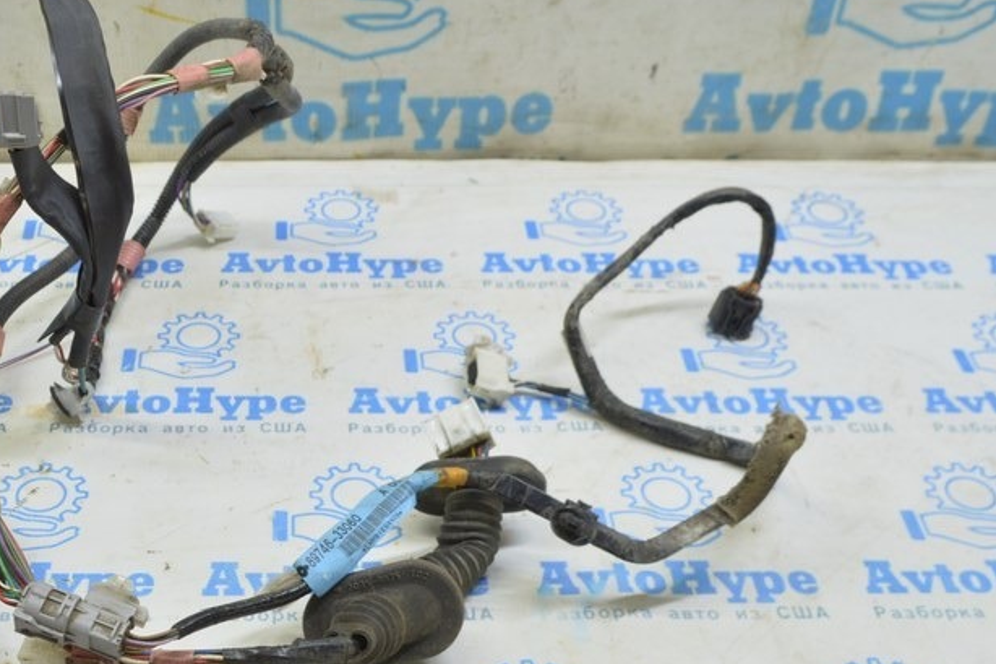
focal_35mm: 50
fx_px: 1383
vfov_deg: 26.7
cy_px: 480
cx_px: 297
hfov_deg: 38.9
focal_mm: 20
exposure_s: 1/20
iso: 400
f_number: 5.6
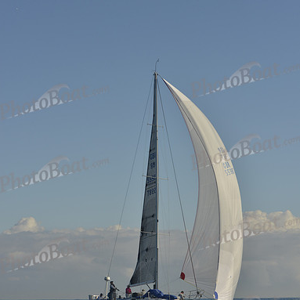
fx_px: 882
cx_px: 150
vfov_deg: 19.2
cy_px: 202
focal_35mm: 90
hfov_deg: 19.3
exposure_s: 1/800
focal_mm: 70
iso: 200
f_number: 8
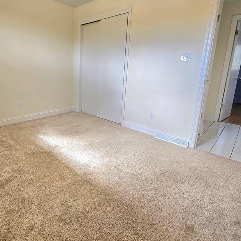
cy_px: 99
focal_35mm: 19
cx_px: 82
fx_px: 150
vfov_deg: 77.0
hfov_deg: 75.5
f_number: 2.2
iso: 160
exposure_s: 1/60.2
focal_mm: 2.2
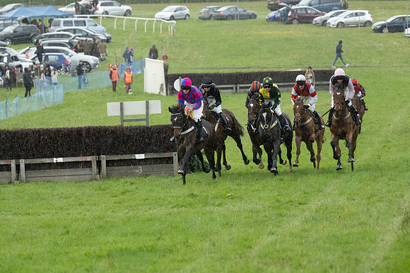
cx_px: 205
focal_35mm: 262
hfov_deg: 7.9
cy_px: 136
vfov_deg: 5.2
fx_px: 2982
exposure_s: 1/1000
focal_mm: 175
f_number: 4
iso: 2000
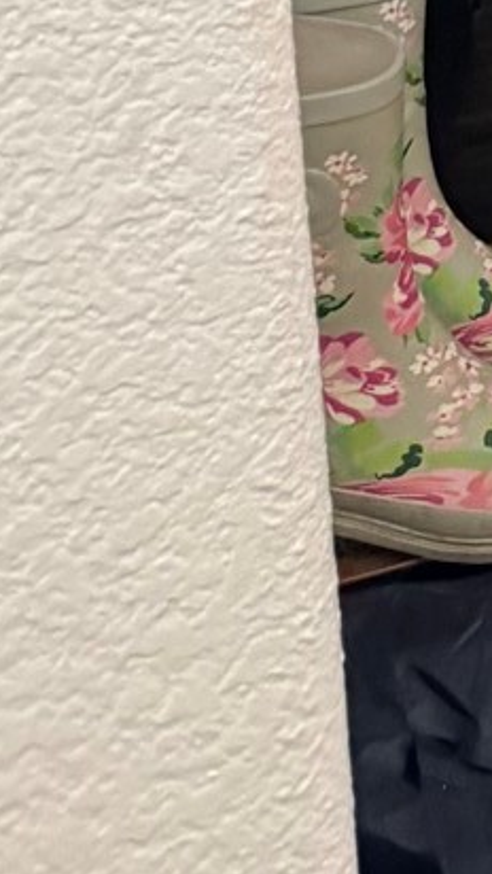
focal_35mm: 130
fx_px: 3013
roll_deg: -0.7
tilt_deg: -13.3
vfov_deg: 14.1
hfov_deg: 7.9
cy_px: -819
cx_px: 1546
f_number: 1.78
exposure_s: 1/60
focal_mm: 6.76
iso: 500
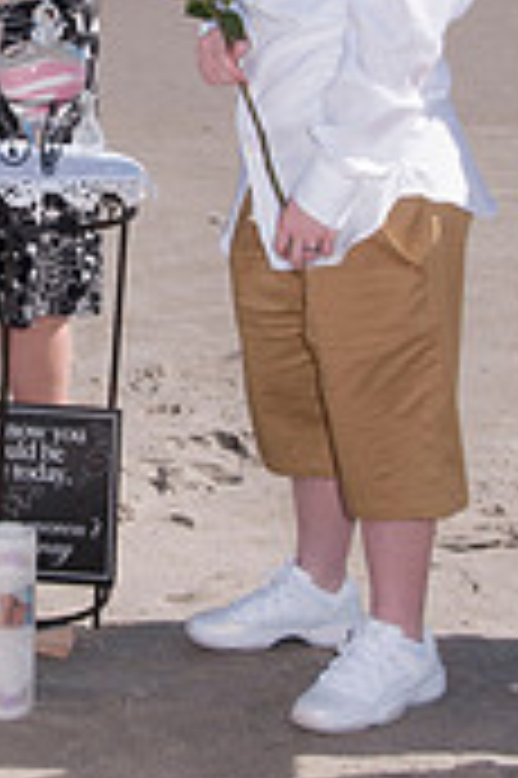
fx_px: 2703
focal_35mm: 125
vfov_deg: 16.2
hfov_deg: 10.9
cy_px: 90
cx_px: 38
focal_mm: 32
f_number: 13
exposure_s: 1/250
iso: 100
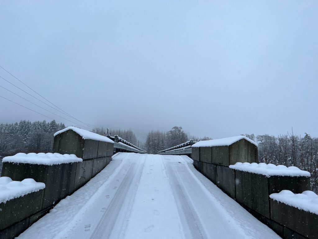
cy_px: 120
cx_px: 159
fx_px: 239
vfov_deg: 53.1
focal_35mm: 26
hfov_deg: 67.3
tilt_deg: +8.4
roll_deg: -3.4
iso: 50
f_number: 1.5
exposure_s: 1/820
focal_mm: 5.7
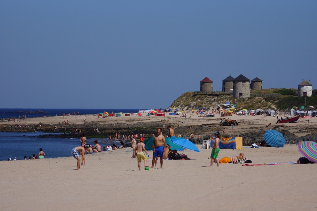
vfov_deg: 5.7
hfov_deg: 8.6
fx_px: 2113
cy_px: 106
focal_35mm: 240
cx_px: 158
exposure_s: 1/1600
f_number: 5.6
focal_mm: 160
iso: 100
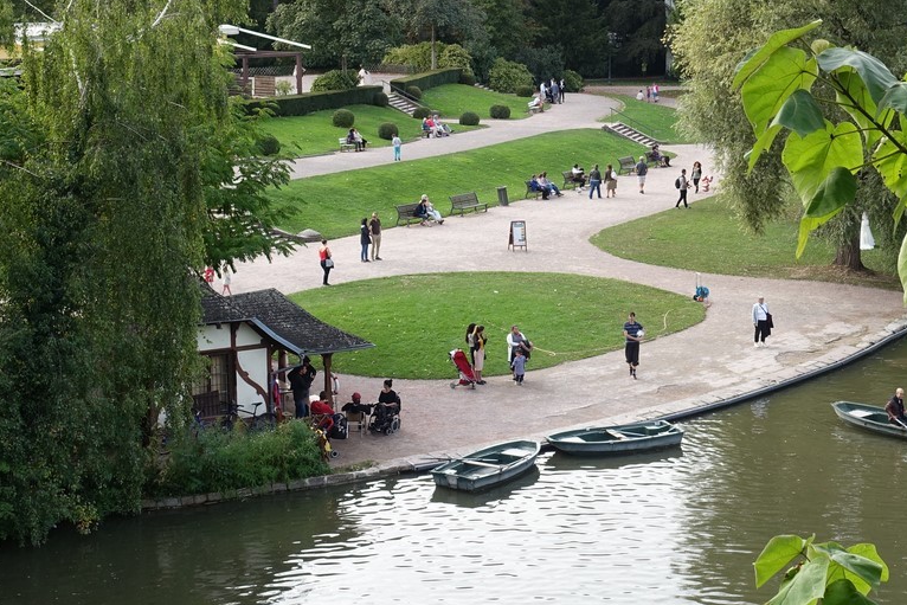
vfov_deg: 18.4
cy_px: 192
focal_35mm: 74
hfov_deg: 27.3
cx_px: 489
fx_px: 1865
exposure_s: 1/100
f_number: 5.6
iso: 125
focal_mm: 15.31
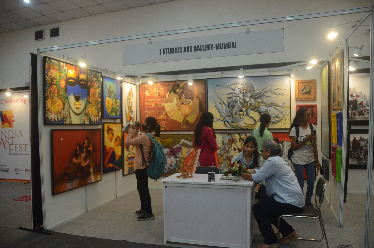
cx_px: 187
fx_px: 280
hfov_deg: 67.5
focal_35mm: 27
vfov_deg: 47.7
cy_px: 124
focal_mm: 18
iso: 1600
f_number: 3.5
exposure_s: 1/250
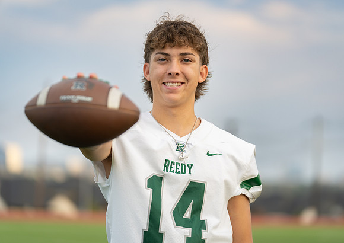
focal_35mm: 144
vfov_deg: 9.9
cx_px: 186
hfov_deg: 14.0
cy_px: 124
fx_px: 1406
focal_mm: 136
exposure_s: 1/320
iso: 100
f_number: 2.8
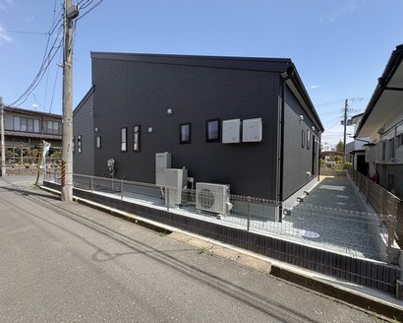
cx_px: 196
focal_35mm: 16
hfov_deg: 93.1
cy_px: 166
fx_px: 191
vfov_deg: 80.4
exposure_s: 1/687
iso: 40
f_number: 2.2
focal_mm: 2.22
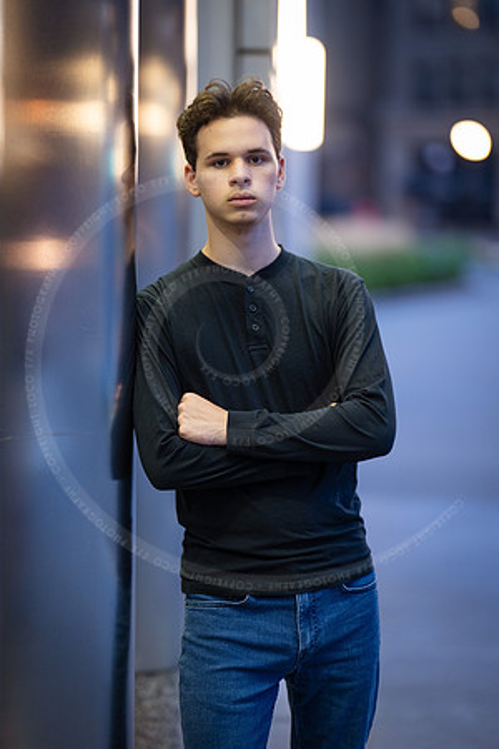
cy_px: 374
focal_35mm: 85
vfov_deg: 23.9
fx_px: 1767
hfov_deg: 16.1
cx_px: 250
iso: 1000
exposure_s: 1/200
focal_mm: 85
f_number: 1.2
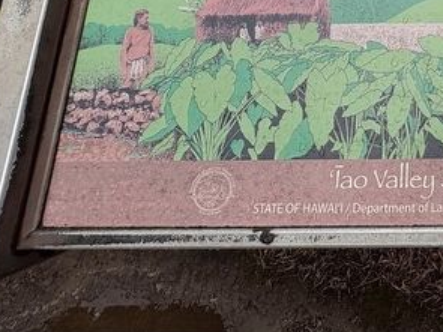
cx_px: 485
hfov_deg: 40.0
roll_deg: +2.5
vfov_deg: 31.6
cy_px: -65
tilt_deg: -42.6
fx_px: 486
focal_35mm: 38
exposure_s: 1/2415
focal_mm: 2.22
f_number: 2.2
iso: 50
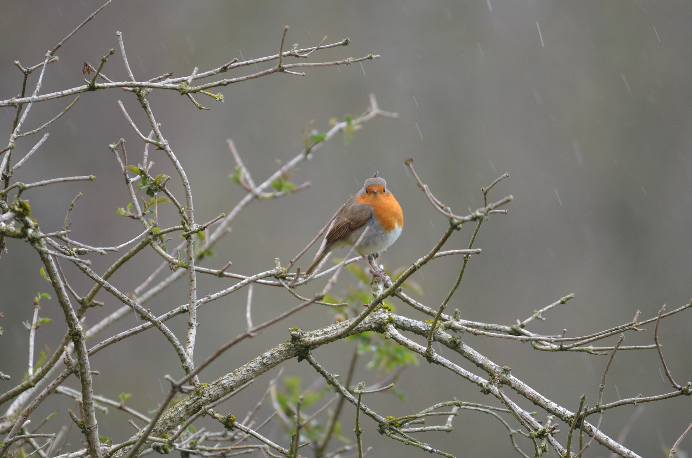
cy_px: 229
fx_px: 14385
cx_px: 346
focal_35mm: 750
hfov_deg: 2.8
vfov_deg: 1.8
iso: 720
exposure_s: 1/250
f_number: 6.3
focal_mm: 500
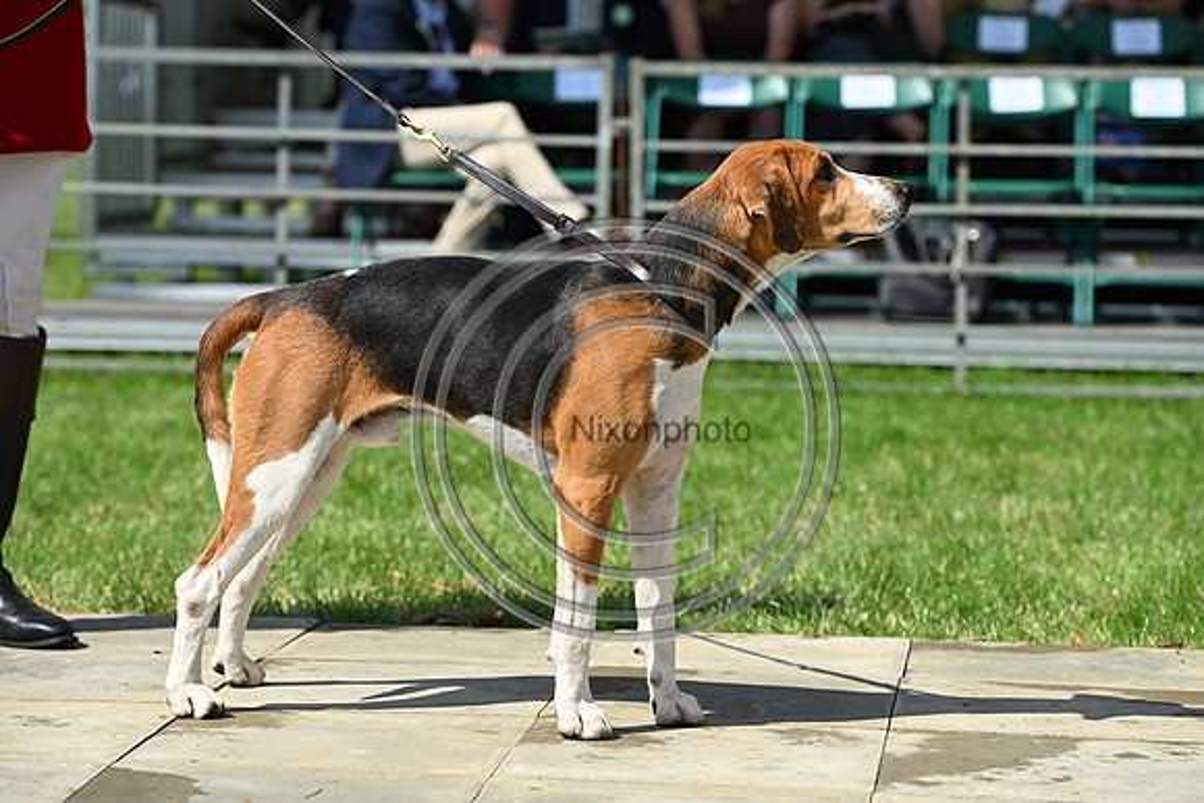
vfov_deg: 11.4
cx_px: 602
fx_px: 4014
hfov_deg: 17.1
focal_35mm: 120
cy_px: 402
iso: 180
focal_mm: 120
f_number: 4.5
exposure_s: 1/1250
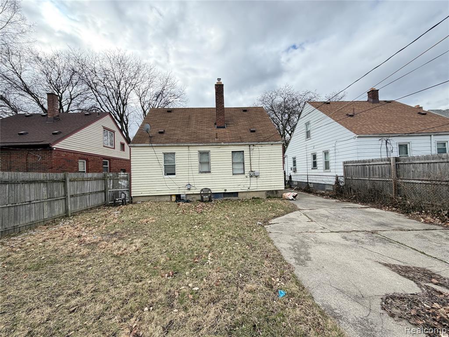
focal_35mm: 14
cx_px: 224
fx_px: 182
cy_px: 168
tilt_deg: +0.3
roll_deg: +2.0
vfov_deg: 85.7
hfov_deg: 102.1
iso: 50
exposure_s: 1/502
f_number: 2.2
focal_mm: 2.22
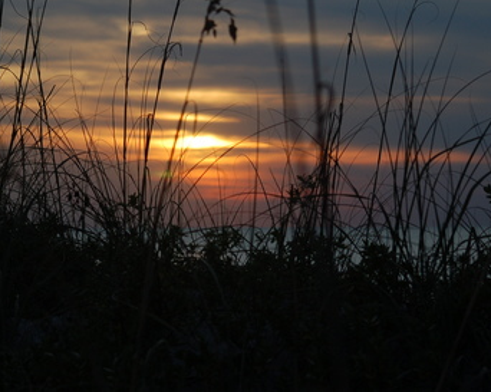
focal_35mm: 144
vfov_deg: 10.7
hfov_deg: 13.4
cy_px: 155
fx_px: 2091
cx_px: 187
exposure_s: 1/640
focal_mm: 70
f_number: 6.3
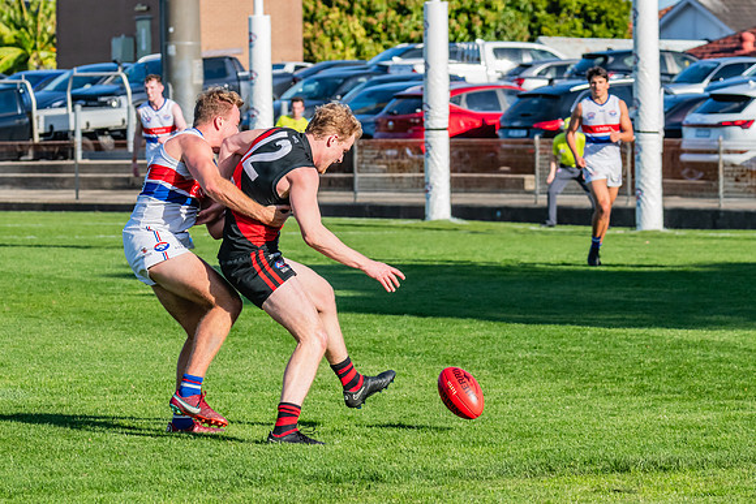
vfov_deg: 6.0
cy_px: 192
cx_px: 287
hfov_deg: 8.9
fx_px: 4829
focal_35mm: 230
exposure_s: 1/1600
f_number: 9
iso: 800
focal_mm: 170
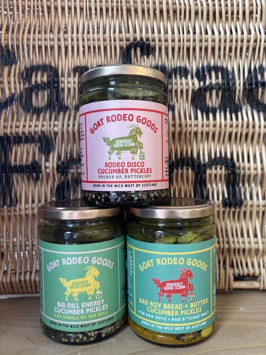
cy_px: 178
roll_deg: +1.3
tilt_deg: -1.5
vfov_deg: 67.3
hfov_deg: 53.1
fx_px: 266
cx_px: 133
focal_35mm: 26
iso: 160
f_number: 1.6
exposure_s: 1/50
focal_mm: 5.96
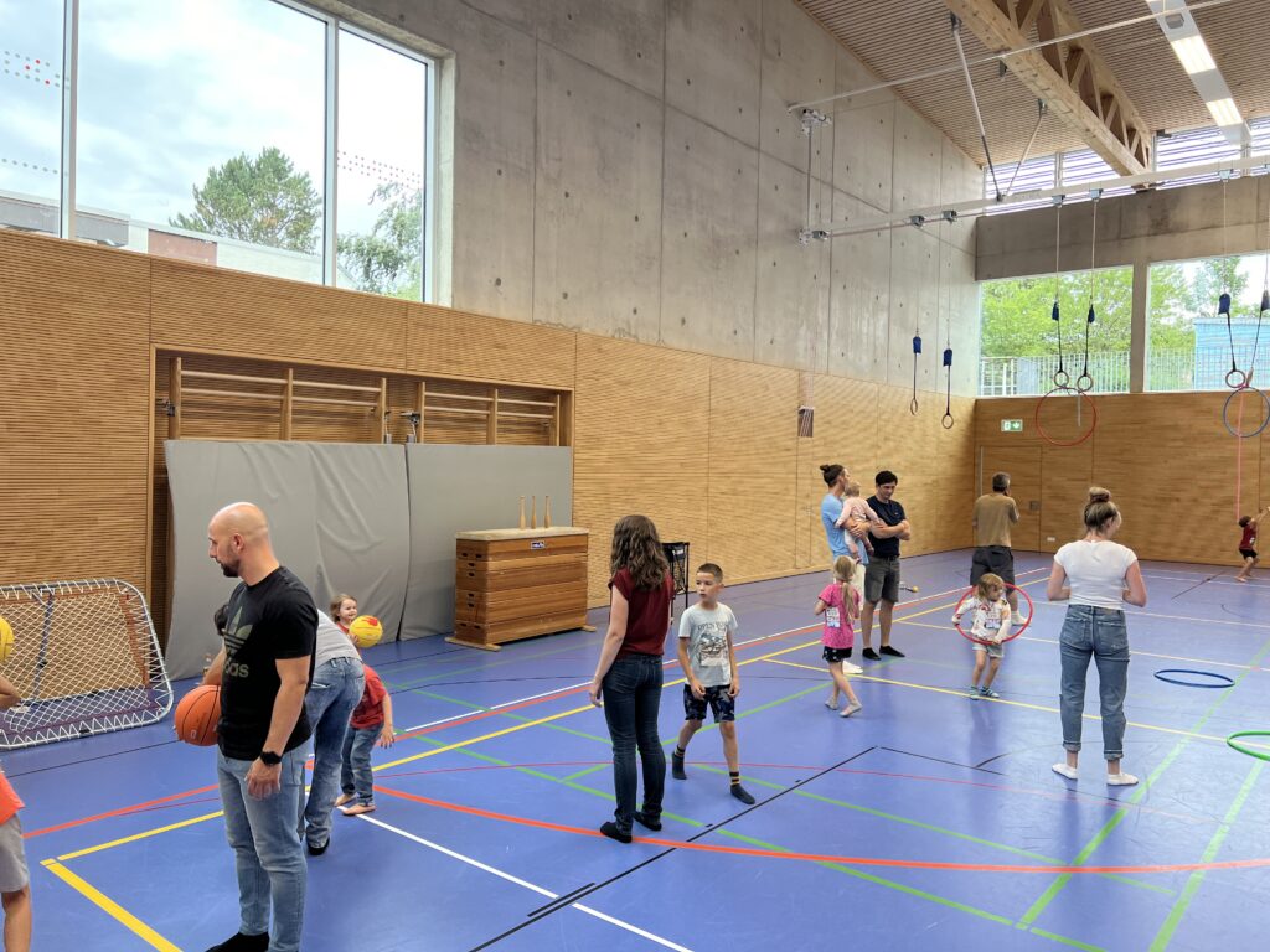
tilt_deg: +0.3
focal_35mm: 26
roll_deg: -1.3
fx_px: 954
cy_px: 476
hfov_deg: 67.3
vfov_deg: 53.1
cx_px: 635
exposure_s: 1/150
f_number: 1.5
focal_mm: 5.7
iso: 64
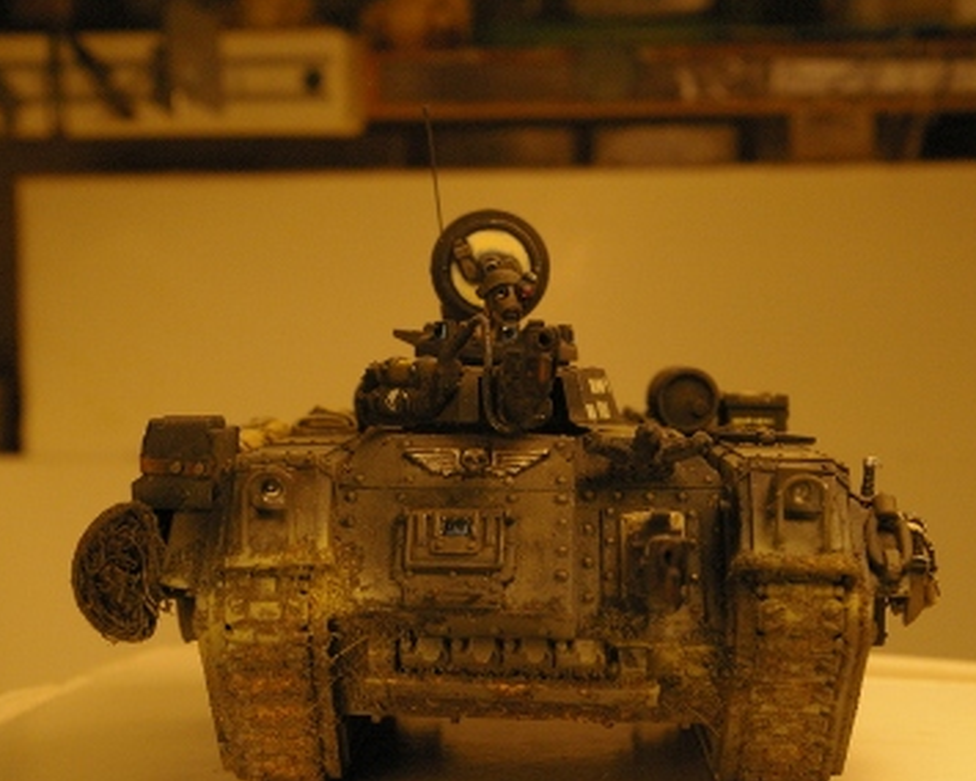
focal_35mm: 71
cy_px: 374
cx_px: 489
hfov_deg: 26.8
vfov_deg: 21.6
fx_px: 2051
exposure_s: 1/750
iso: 1600
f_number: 9.5
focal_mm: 40
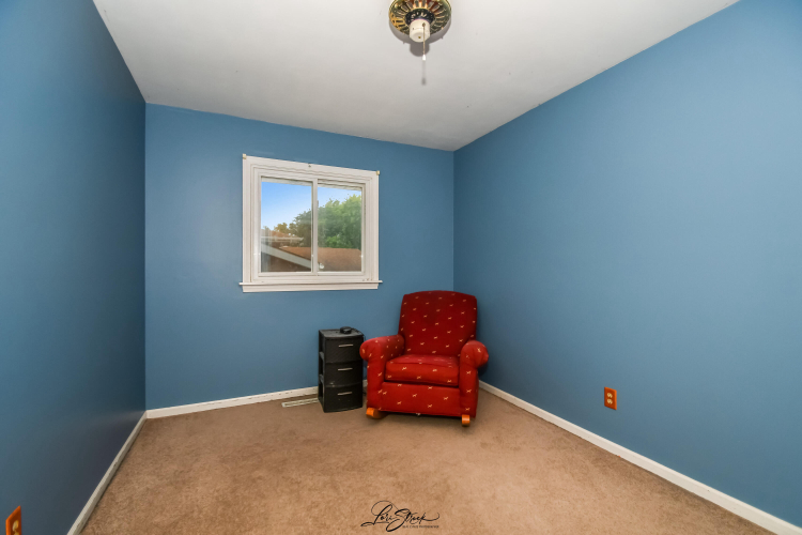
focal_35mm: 15
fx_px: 334
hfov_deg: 100.4
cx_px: 401
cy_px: 268
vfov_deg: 77.3
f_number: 8
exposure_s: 1/320
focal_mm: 10
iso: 400
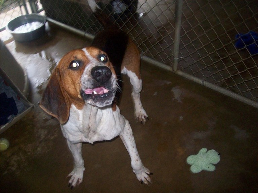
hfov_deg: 51.4
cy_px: 96
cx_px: 129
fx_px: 268
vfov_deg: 39.6
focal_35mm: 36
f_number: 2.7
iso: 200
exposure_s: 1/64
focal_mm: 6
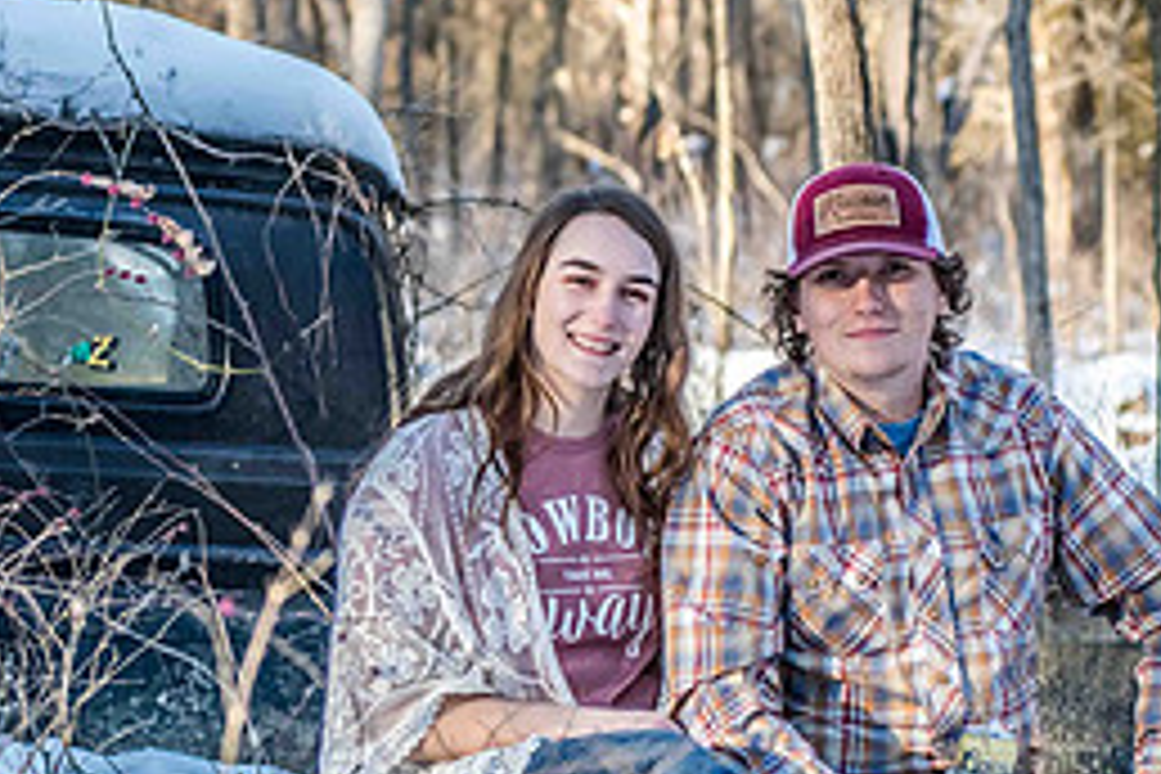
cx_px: 284
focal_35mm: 180
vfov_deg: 7.6
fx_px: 5805
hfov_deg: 11.4
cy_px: 515
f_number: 4.5
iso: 400
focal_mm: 80
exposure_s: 1/400
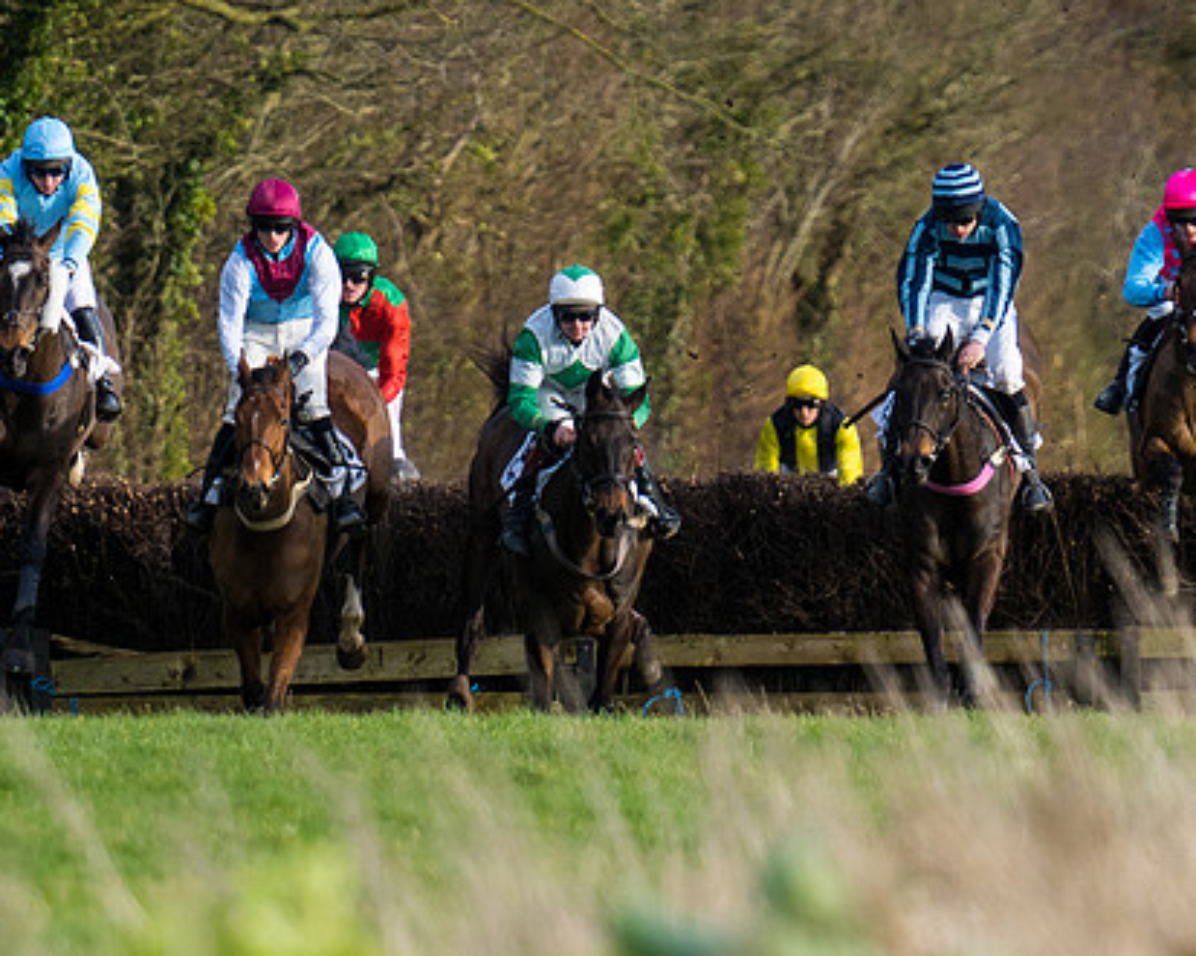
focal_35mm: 1030
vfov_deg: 1.5
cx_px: 278
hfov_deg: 1.9
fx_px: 36442
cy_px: 162
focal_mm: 280
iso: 400
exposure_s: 1/1600
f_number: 4
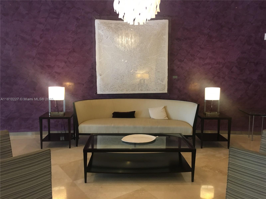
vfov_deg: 48.2
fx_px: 223
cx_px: 133
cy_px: 100
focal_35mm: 29
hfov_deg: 61.7
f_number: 2.2
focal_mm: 4.15
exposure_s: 1/30
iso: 160
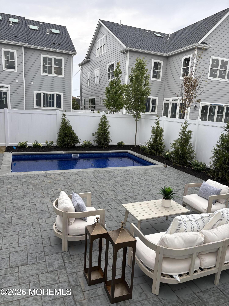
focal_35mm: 26
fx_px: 229
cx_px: 114
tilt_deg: -9.6
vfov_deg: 67.3
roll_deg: -3.4
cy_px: 153
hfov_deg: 53.1
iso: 64
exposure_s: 1/176
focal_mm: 5.96
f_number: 1.6
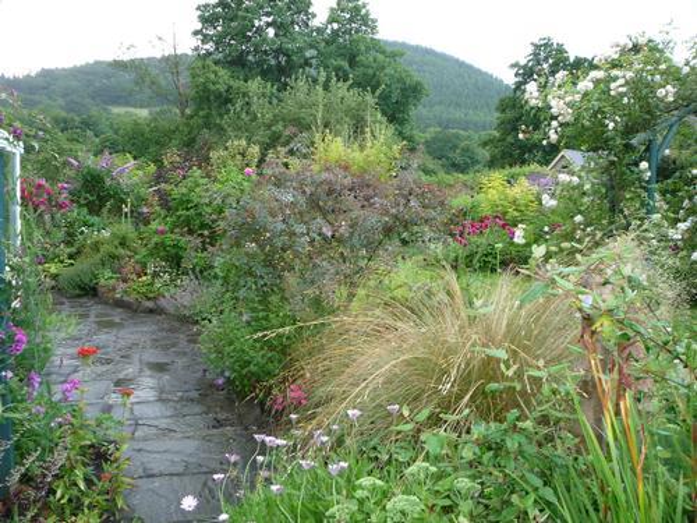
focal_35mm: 30
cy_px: 262
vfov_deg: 46.8
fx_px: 604
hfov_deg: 60.0
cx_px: 348
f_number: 3.3
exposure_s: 1/30
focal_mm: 5.2
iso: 100
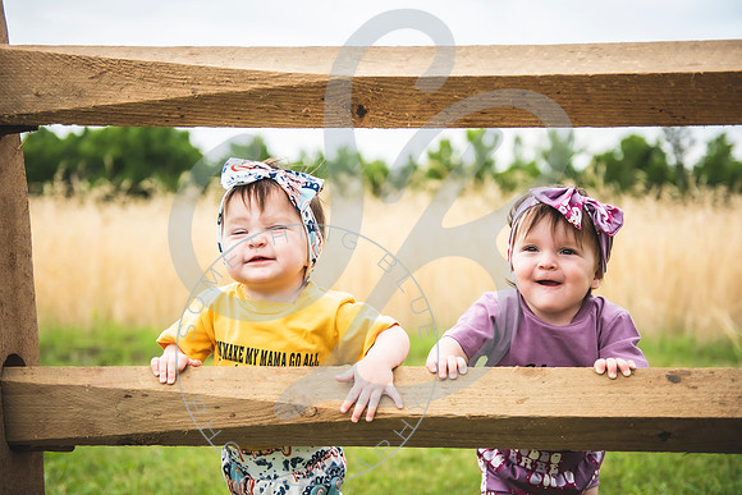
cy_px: 248
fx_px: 1011
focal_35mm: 49
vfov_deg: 27.5
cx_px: 367
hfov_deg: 40.3
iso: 100
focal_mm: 48
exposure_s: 1/800
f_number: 2.8
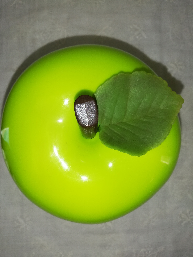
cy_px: 128
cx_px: 96
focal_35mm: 26
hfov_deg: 53.1
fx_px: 193
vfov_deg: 67.3
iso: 64
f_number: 2.2
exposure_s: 1/100
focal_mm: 3.81
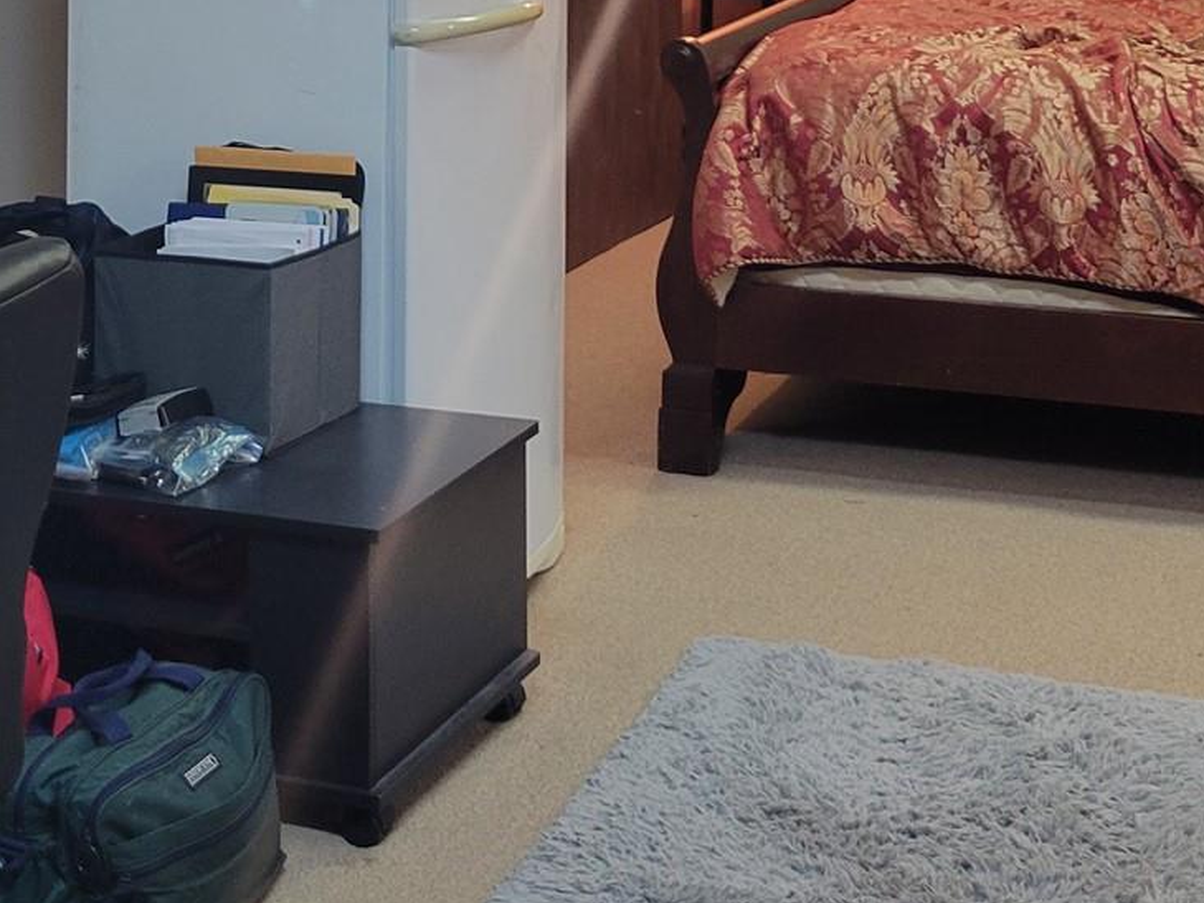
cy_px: -198
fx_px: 2539
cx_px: 553
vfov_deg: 19.0
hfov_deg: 26.7
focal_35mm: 73
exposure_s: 1/60
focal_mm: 5.4
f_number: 1.8
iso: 250
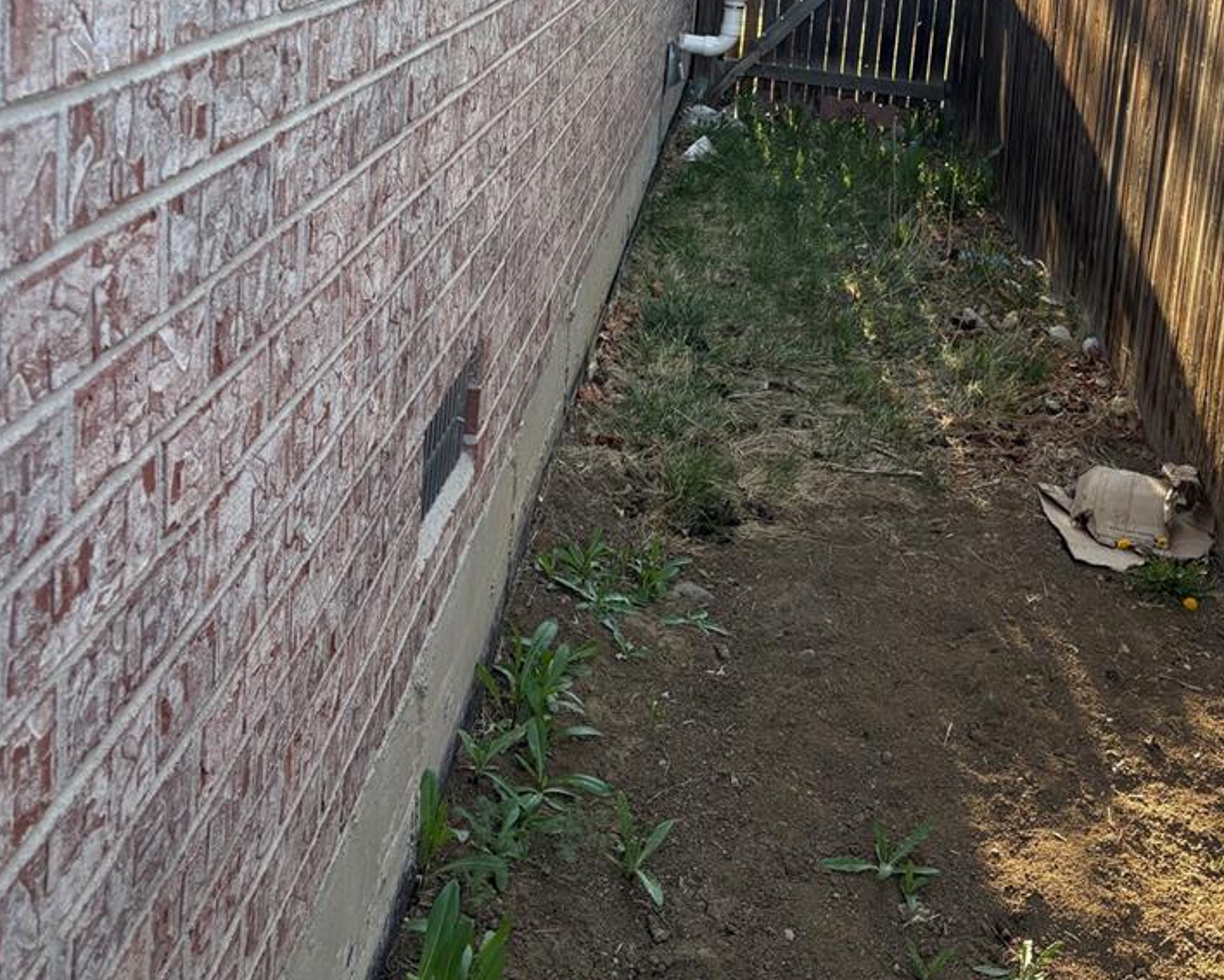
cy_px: 154
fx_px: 1558
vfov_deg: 33.6
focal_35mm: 43
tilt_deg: -10.5
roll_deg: -6.2
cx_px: 754
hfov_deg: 42.6
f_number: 1.6
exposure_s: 1/450
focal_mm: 5.96
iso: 64
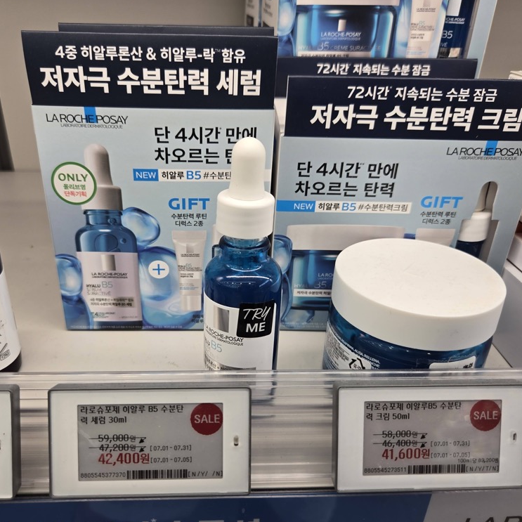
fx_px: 478
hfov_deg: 57.2
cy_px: 262
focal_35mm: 28
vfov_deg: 57.3
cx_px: 235
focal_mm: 5.4
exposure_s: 1/120
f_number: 1.8
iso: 32
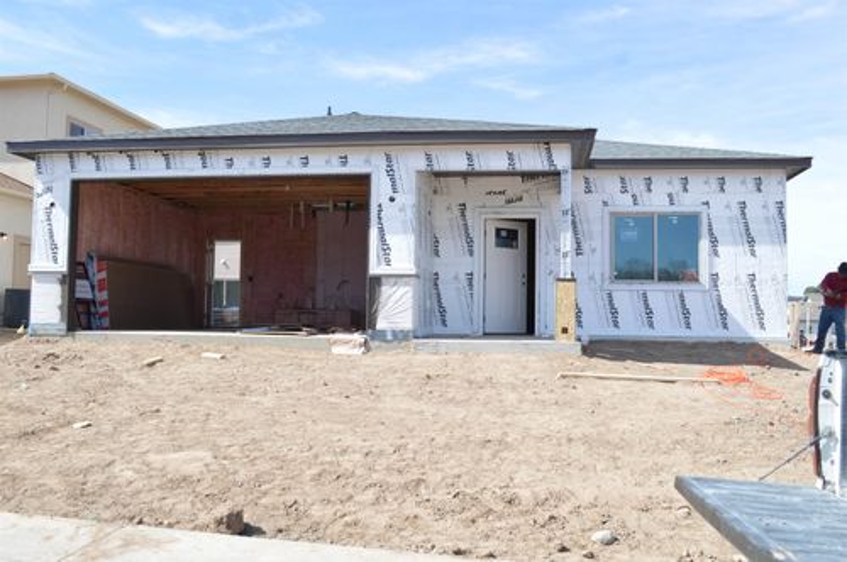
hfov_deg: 57.3
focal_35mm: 33
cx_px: 424
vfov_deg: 39.9
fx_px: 775
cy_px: 281
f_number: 8
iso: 100
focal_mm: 22
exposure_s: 1/160
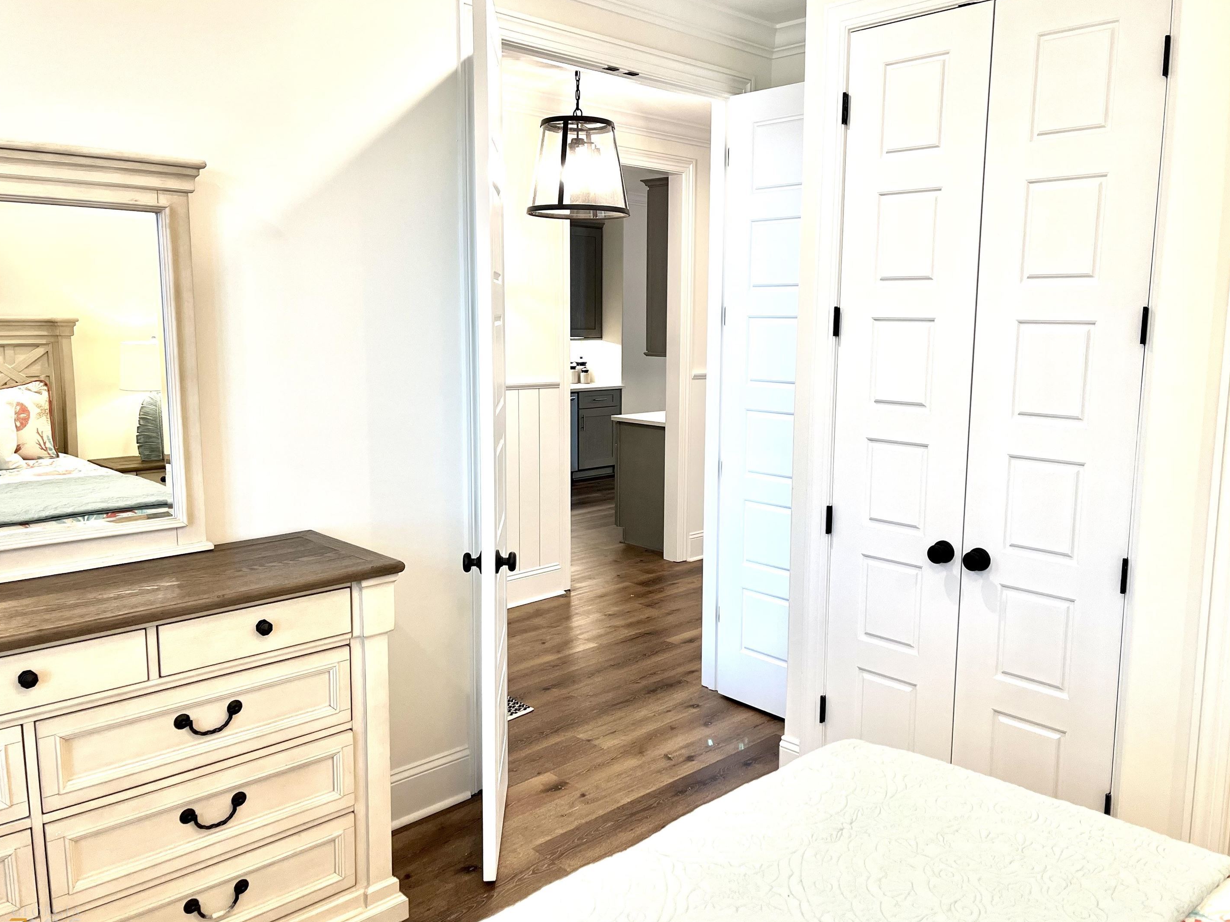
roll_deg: -0.4
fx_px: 995
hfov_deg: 63.4
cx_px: 656
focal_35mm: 28
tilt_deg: -8.1
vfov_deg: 49.7
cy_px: 451
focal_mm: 5.1
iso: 100
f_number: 1.6
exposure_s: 1/120
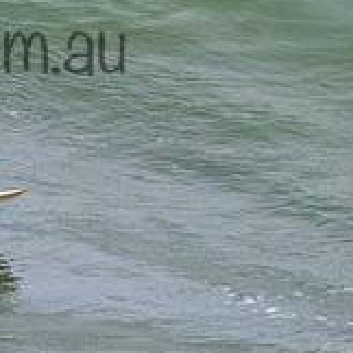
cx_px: -105
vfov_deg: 0.7
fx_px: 28116
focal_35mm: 2437
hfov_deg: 0.7
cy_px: 23
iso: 4500
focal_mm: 800
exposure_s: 1/3200
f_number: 11
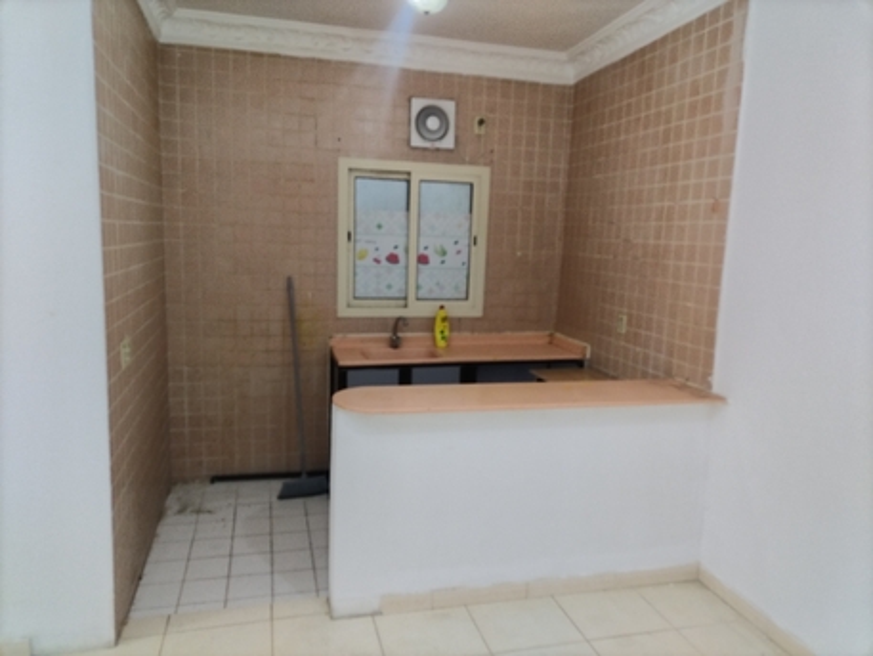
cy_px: 328
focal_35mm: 26
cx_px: 436
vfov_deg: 53.1
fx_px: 656
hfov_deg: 67.3
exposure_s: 1/33.3
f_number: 1.8
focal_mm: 4.7
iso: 1130
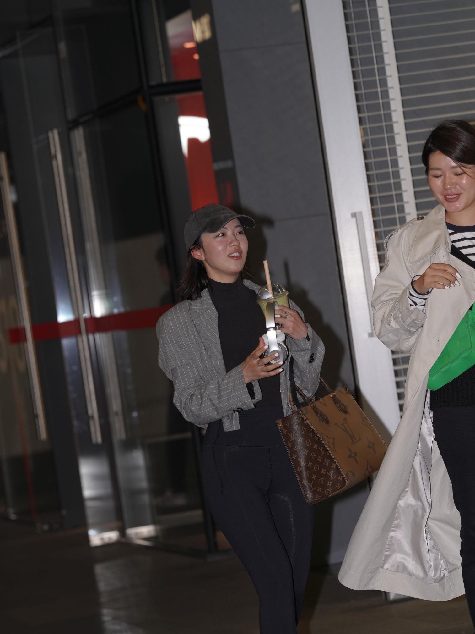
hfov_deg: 9.3
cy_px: 346
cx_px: 238
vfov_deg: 12.4
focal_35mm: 159
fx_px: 2909
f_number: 4.5
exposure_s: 1/200
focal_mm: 135
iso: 640
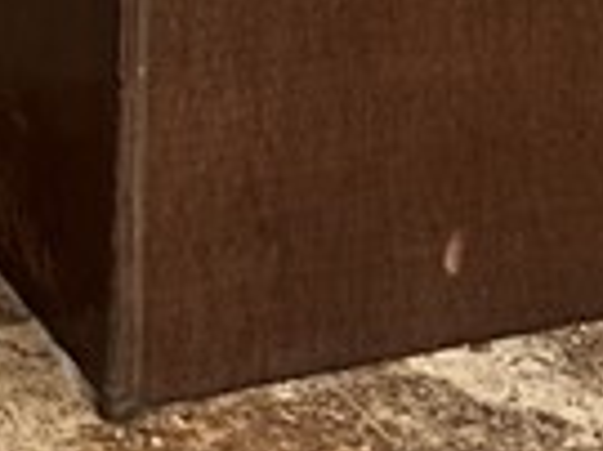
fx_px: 3168
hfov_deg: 10.6
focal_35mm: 182
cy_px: -839
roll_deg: +0.2
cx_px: -223
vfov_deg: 7.3
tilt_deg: -10.1
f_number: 1.78
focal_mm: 6.86
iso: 400
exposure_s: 1/60
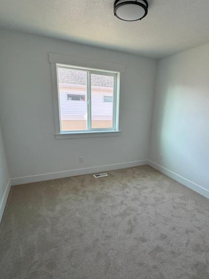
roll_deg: -1.8
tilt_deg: -16.2
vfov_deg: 81.6
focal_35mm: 20
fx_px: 161
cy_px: 151
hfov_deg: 65.7
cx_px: 117
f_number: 2.2
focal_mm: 2.22
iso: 100
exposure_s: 1/120
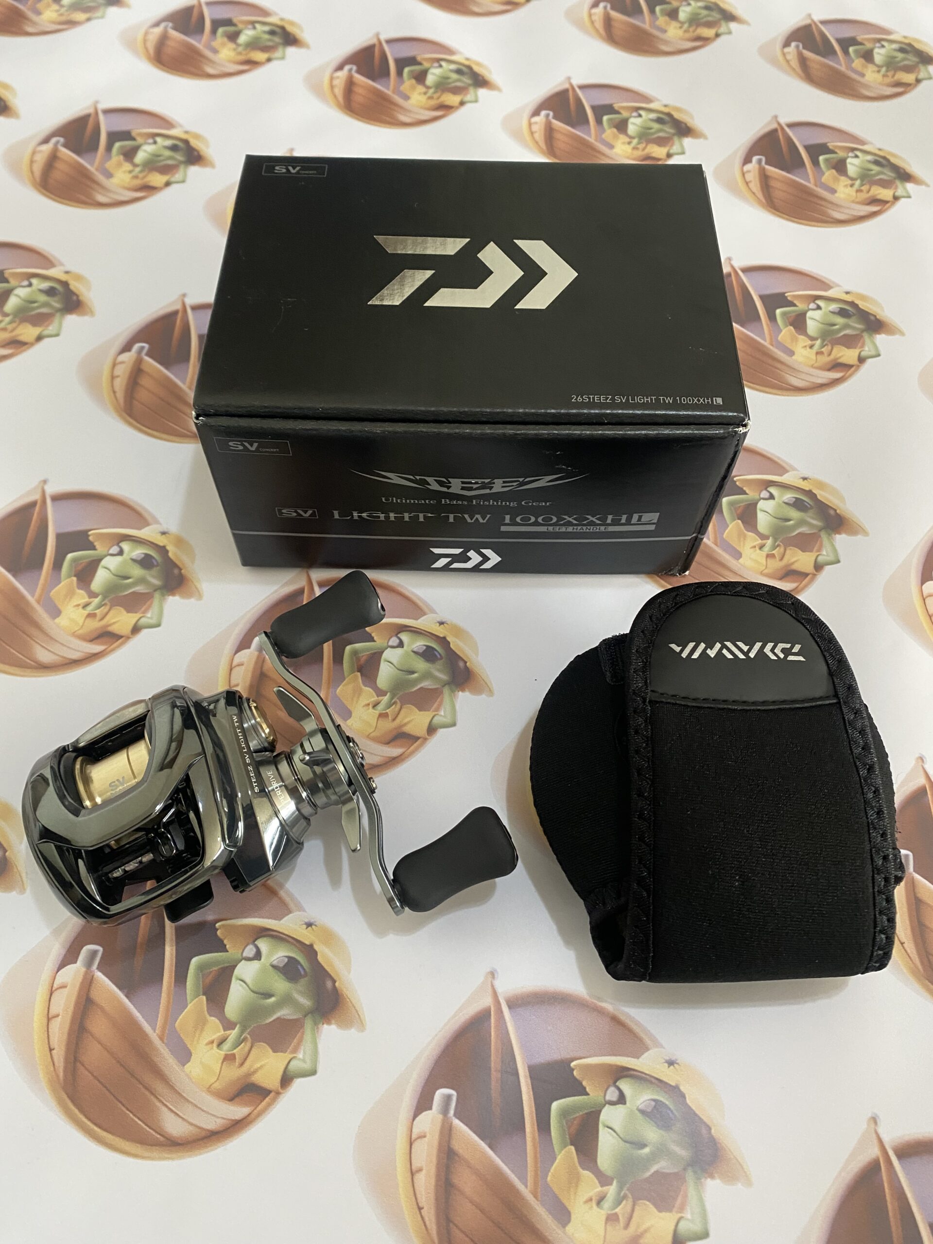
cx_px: 466
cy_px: 622
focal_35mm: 26
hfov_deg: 53.1
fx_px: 934
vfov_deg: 67.3
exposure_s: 1/60
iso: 200
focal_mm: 4.25
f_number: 1.8
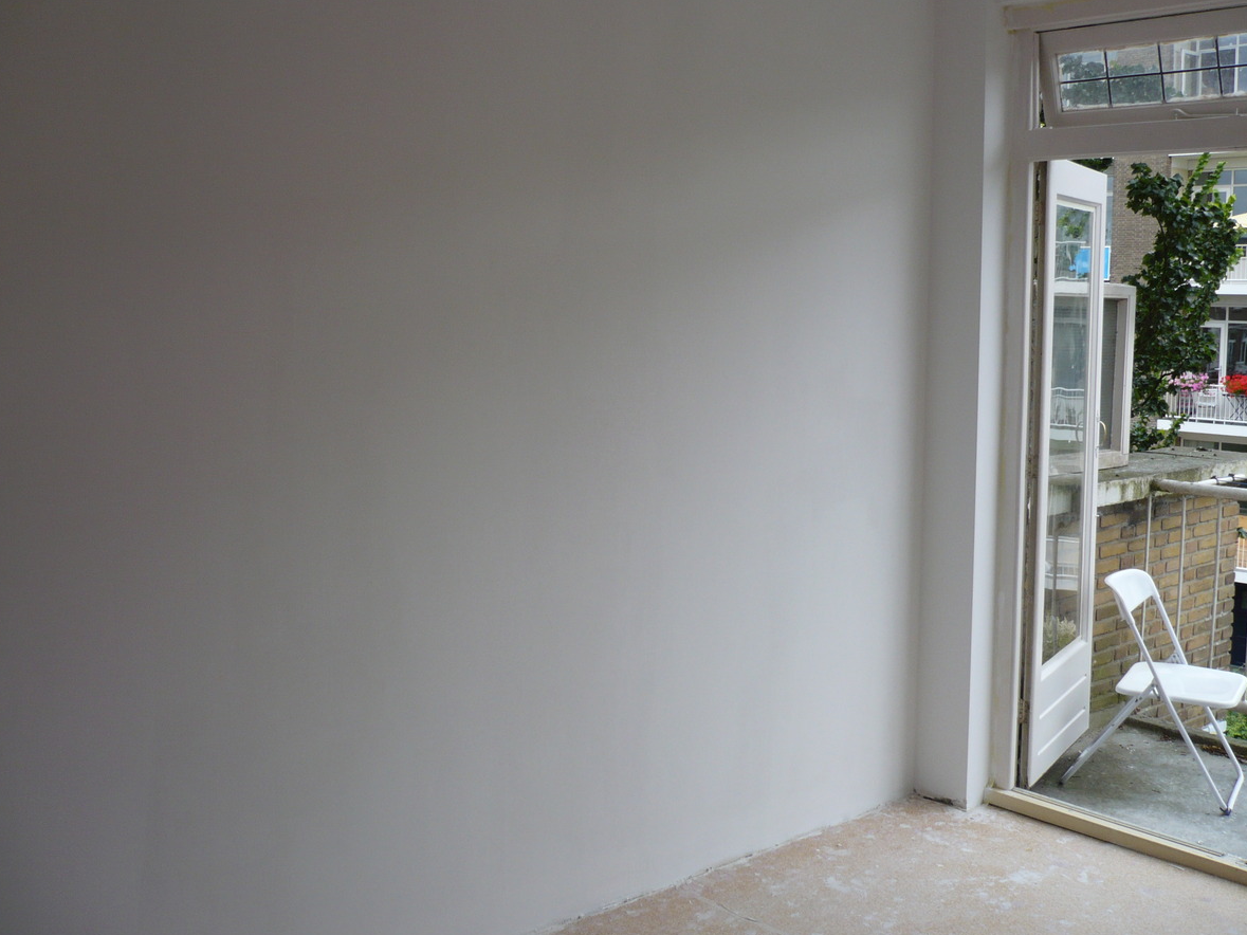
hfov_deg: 49.0
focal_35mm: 38
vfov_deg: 37.7
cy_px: 442
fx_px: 1369
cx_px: 593
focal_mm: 5.8
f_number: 2.8
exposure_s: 1/320
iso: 100
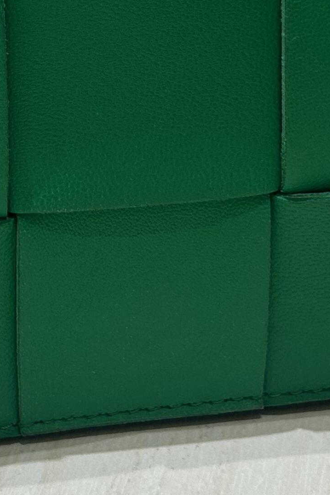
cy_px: -25
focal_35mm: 100
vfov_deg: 19.7
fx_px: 1374
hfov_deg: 13.6
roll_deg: -0.2
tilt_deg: -15.7
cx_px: 70
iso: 40
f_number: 1.5
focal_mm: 5.7
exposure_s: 1/121
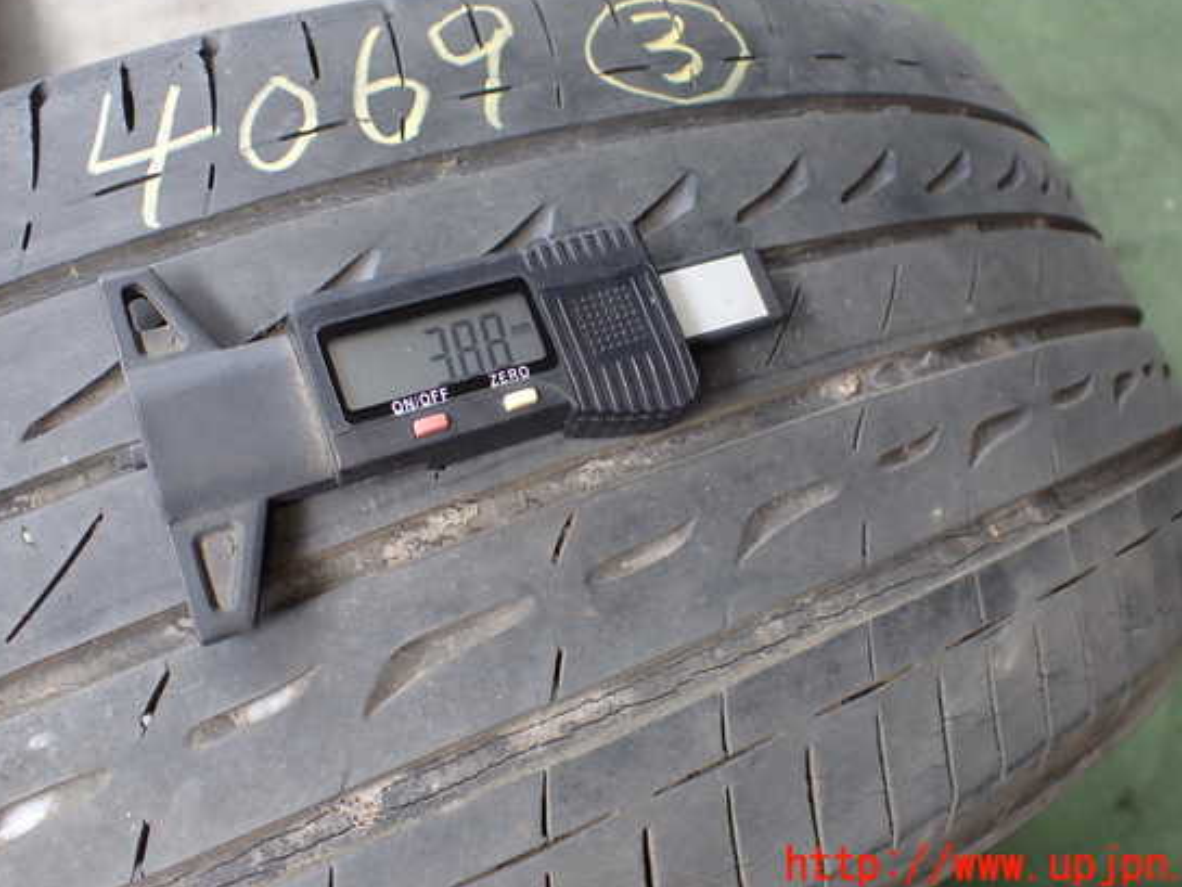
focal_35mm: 33
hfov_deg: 55.3
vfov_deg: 42.9
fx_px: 1127
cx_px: 625
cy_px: 406
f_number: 2.3
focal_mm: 5.4
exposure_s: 1/125
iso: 160
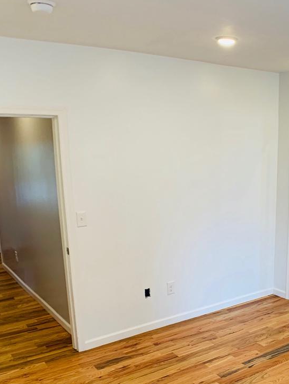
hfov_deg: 26.0
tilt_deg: -14.5
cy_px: 250
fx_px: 612
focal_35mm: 55
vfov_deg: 34.7
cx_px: 237
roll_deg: -2.2
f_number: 1.8
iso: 80
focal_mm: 4.25
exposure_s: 1/121
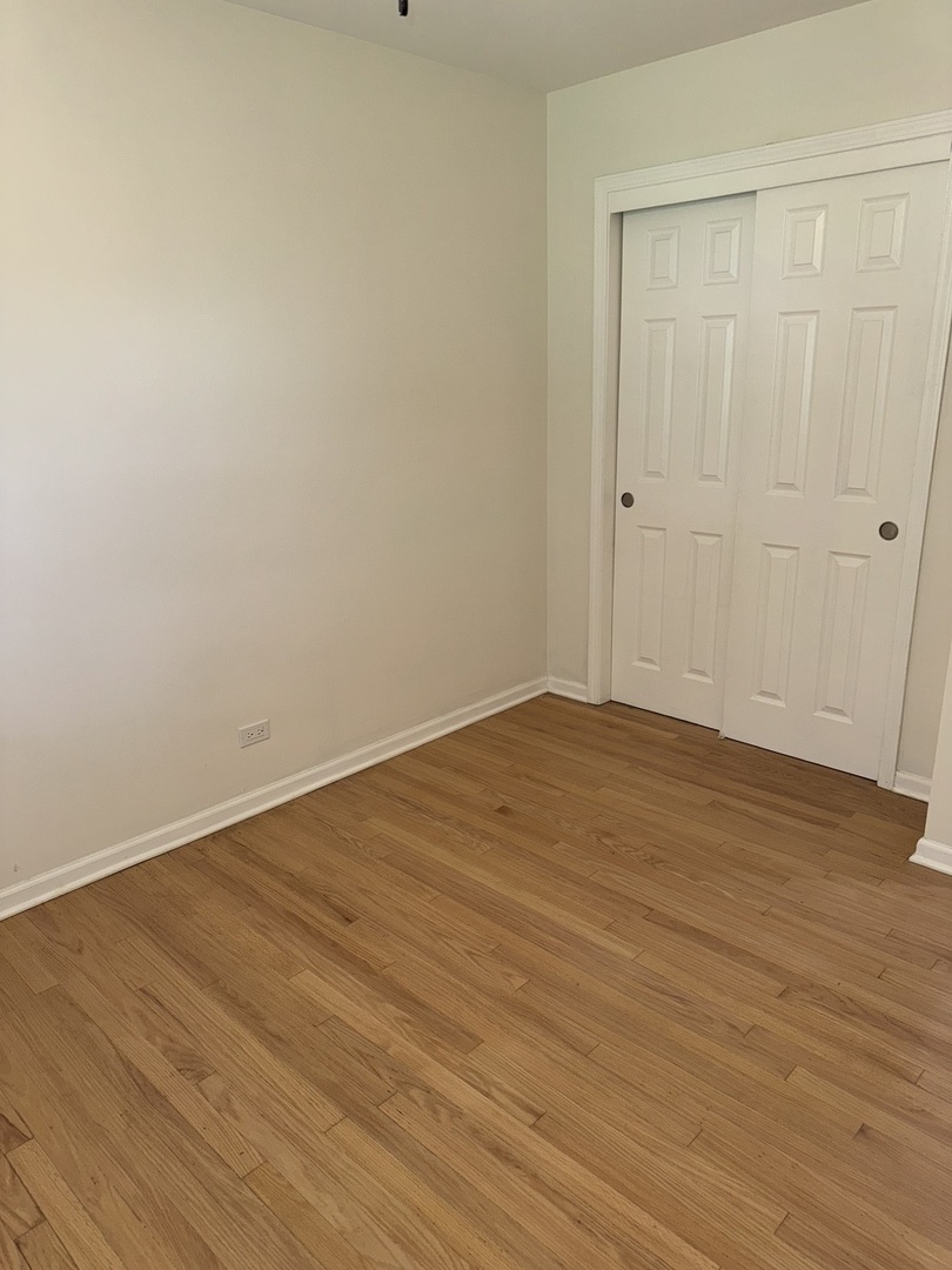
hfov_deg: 56.8
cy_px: 635
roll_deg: +2.5
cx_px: 476
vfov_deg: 71.6
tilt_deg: -18.7
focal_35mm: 24
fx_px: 880
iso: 80
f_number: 1.78
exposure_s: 1/120
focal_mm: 6.76
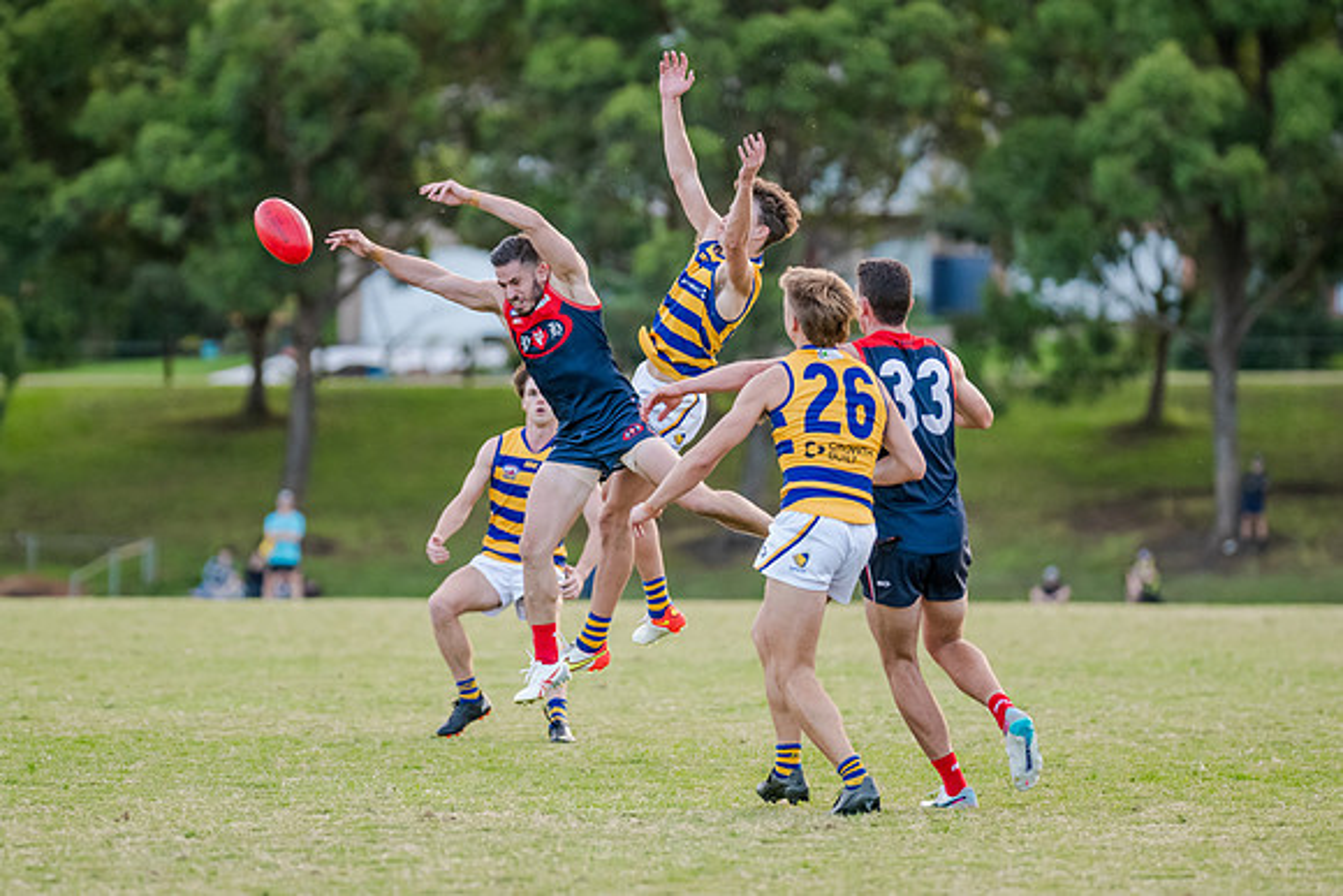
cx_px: 642
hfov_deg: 8.9
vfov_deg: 5.9
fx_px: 8635
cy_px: 426
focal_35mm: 231
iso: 2000
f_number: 2.8
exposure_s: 1/1600
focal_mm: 195
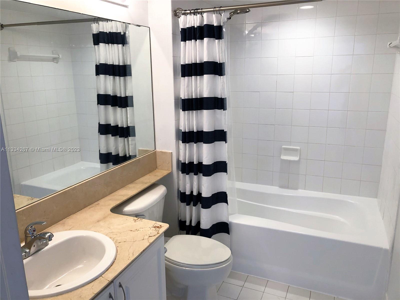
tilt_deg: -14.1
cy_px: 150
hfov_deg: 63.4
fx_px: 324
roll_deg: +0.5
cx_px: 200
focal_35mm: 28
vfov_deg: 49.7
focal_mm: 3.99
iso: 40
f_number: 1.8
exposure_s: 1/120
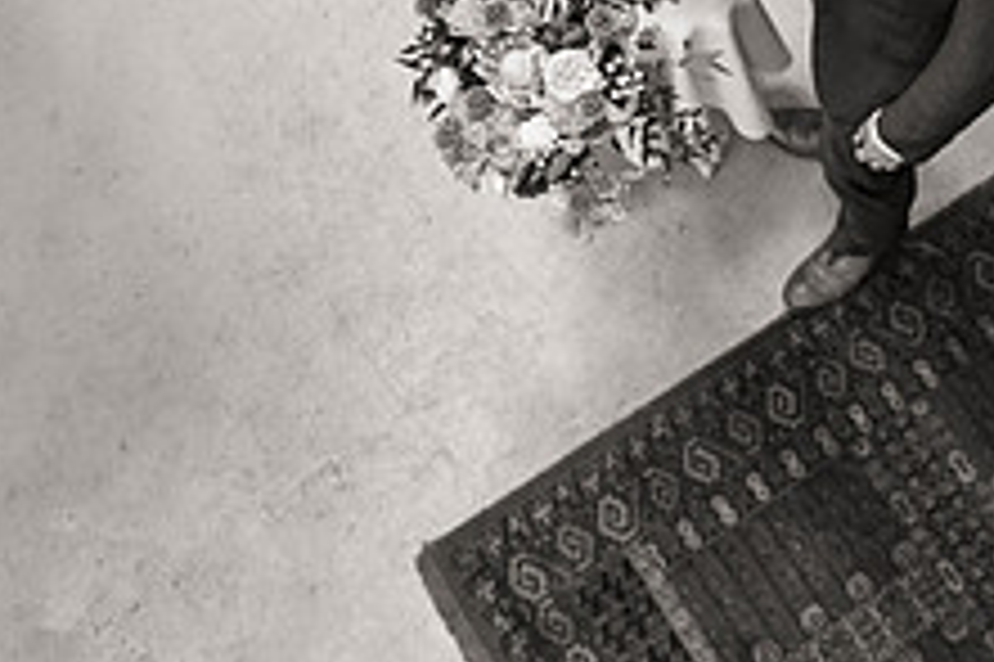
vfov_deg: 18.6
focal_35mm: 71
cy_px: -11
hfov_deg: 28.1
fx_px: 1959
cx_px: 733
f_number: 2.8
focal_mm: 27
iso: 2500
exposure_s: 1/125
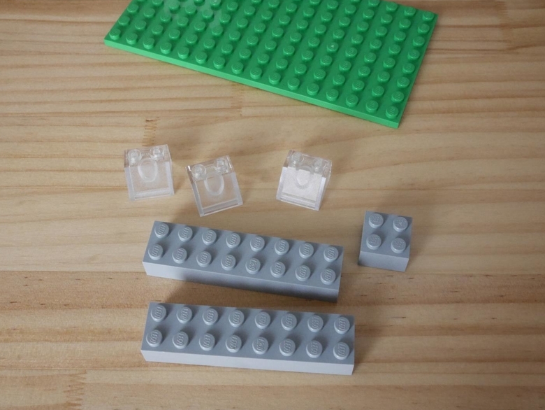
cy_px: 203
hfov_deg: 45.7
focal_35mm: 41
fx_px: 646
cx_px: 274
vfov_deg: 35.2
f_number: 13
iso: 3200
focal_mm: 20
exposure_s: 1/60
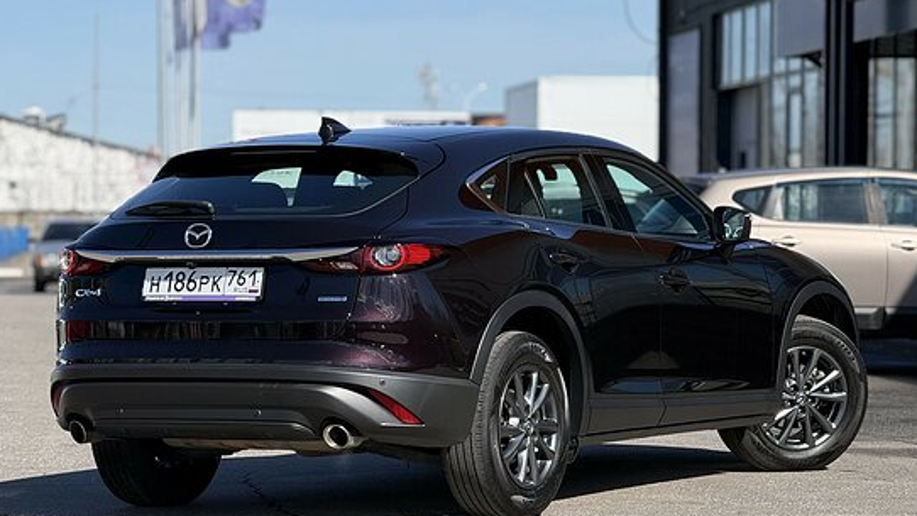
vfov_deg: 9.2
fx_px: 3210
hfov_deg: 16.3
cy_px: 315
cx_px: 455
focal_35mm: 132
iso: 64
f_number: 2.8
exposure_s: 1/1513
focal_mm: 15.66
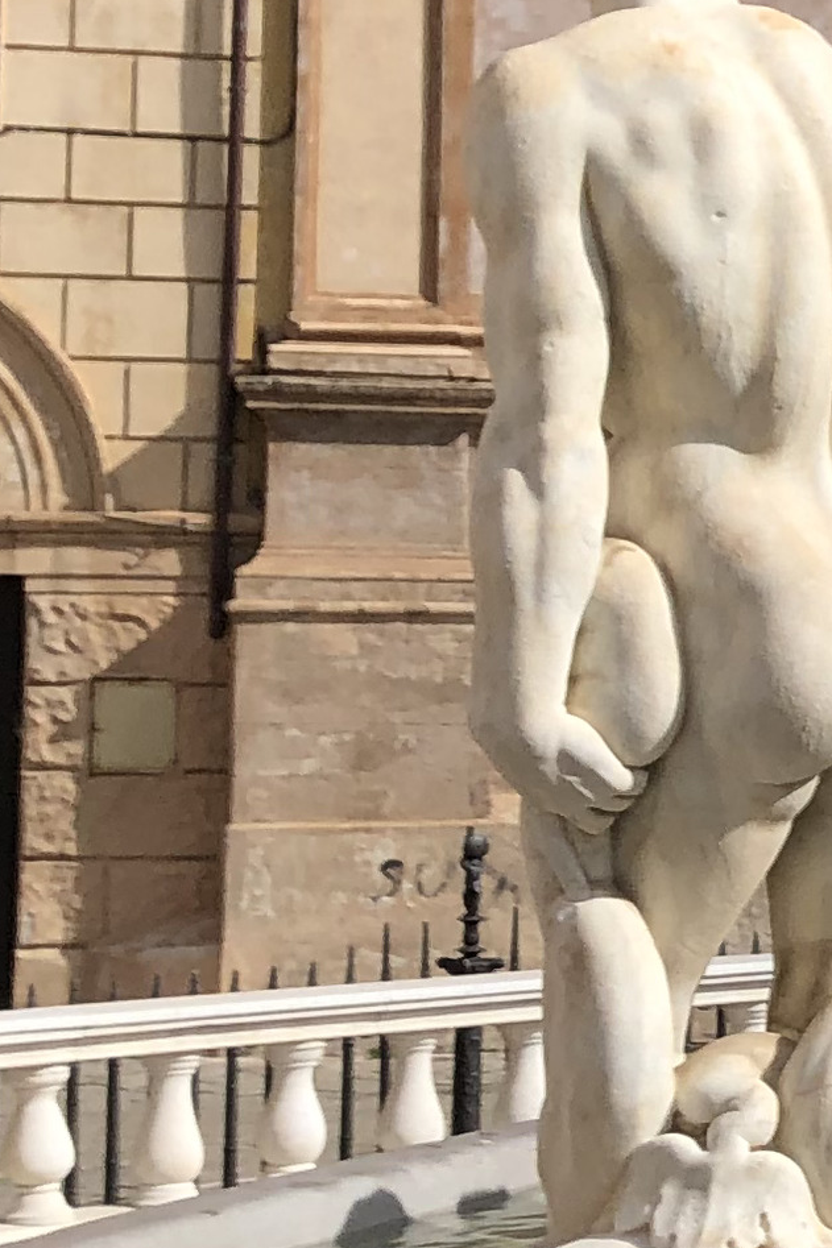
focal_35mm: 123
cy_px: 493
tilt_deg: +1.1
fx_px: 4265
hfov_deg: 10.0
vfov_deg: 16.6
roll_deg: -0.2
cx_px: 1879
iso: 20
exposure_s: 1/2404
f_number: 1.8
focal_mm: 4
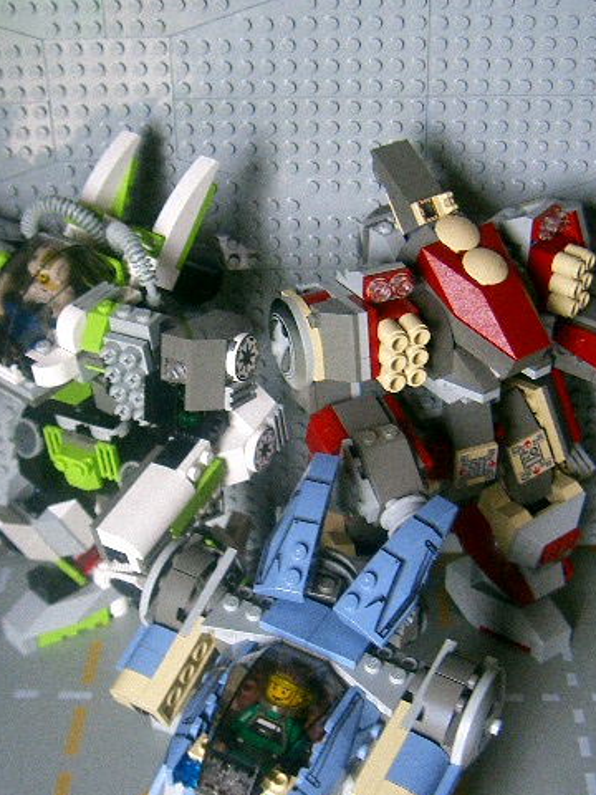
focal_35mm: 52
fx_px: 1194
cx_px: 283
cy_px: 436
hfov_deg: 28.0
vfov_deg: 36.8
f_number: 2.8
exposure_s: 1/50
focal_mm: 8
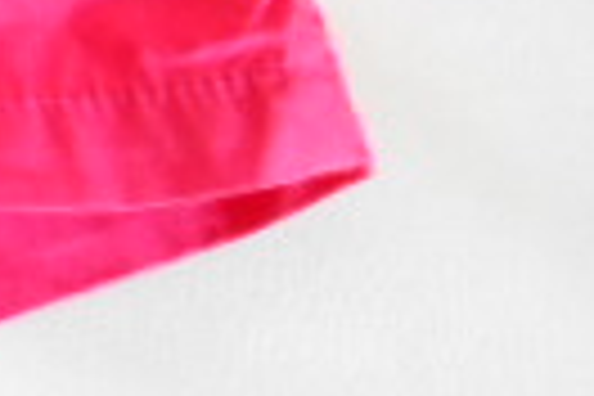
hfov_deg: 12.5
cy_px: -392
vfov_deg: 9.8
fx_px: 2161
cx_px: -792
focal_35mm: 131
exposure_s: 1/30
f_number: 3.5
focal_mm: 4.6
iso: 400
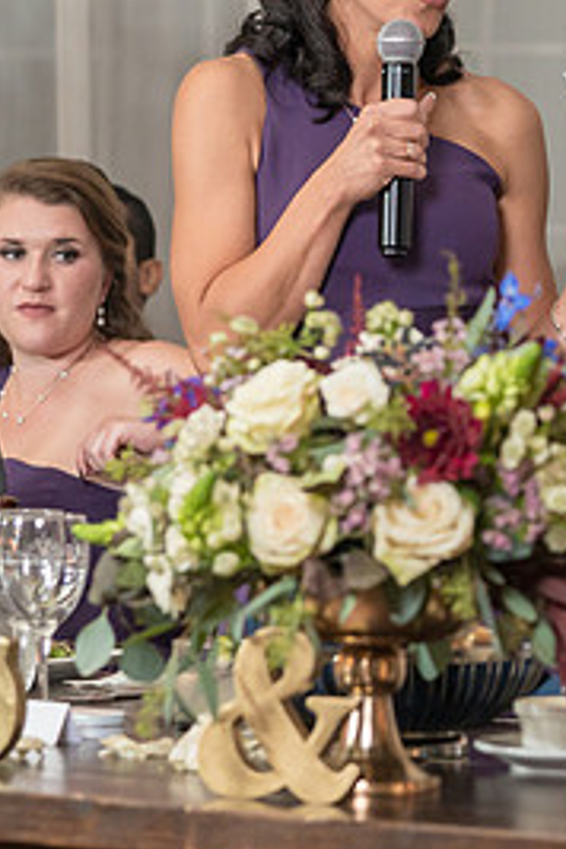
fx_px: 5023
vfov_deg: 9.7
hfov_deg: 6.4
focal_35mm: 213
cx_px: 719
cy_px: 278
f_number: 4
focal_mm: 86
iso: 2000
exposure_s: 1/200
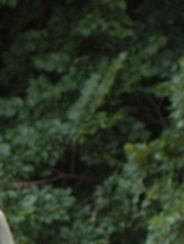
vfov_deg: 3.6
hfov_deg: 2.7
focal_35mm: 544
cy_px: 466
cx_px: -188
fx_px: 3845
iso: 200
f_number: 5.3
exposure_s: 1/256
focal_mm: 26.3
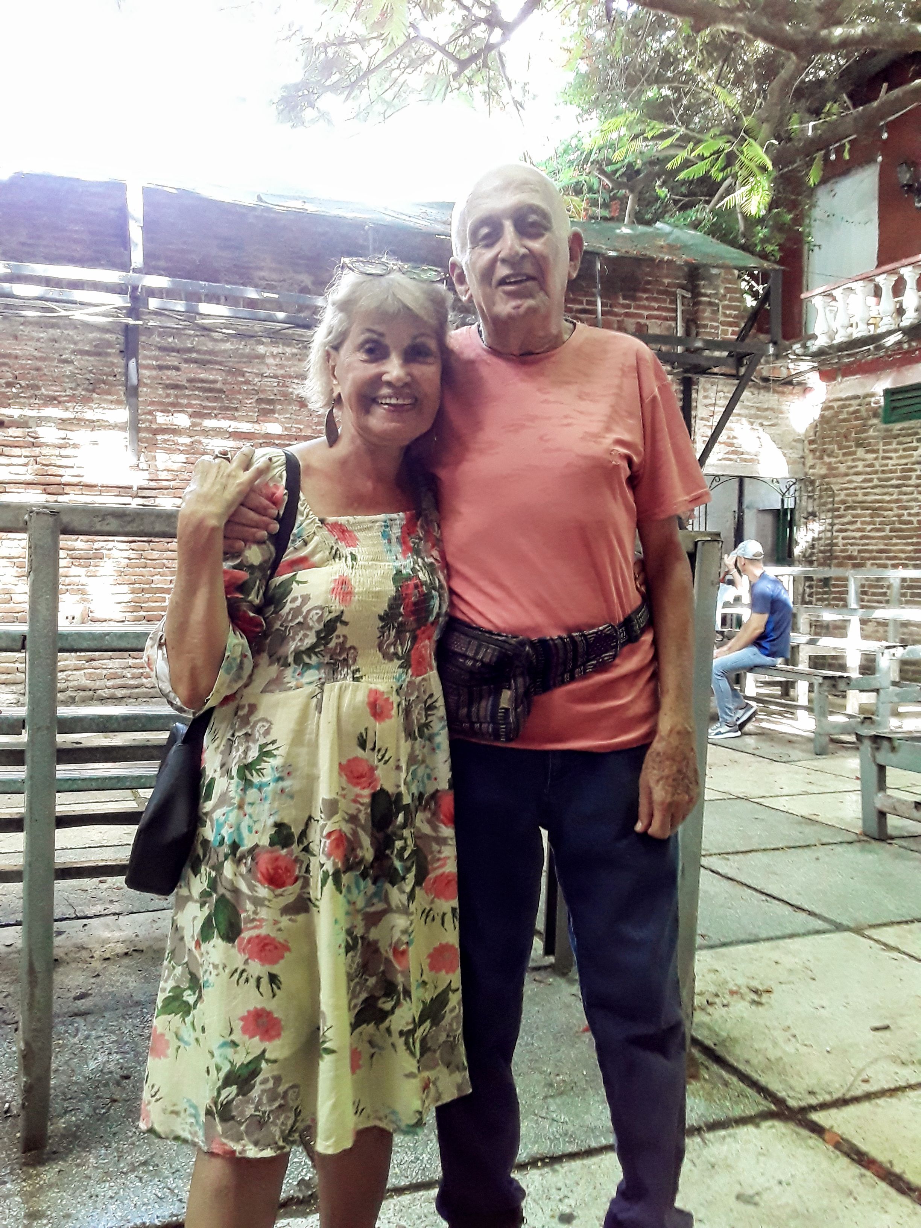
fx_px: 1100
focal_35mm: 31
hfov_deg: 45.4
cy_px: 614
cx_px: 460
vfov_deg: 58.4
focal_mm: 3.3
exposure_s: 1/40
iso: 200
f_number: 2.2
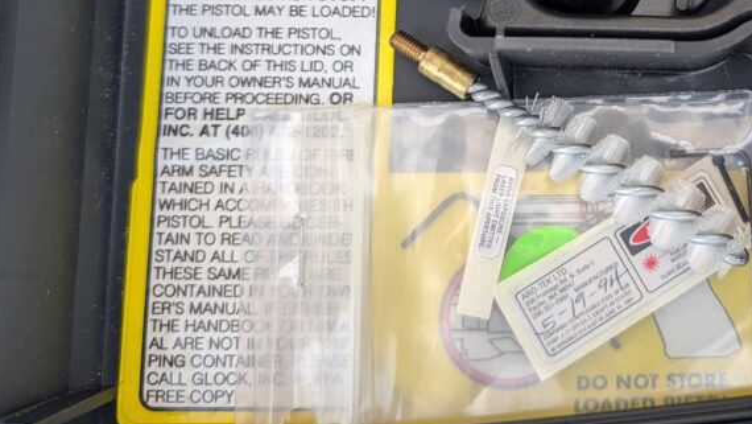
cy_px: 34
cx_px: 649
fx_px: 937
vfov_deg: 24.6
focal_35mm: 47
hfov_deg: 41.0
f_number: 1.68
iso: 26
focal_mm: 6.9
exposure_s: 1/109
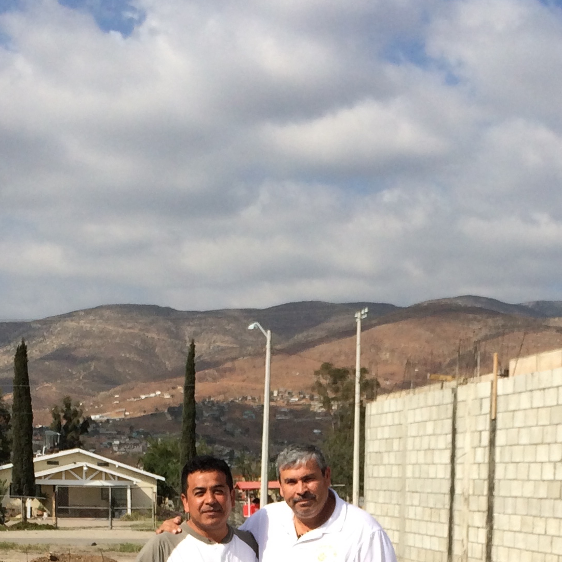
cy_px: 697
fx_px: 1469
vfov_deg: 20.1
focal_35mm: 80
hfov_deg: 21.6
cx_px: 368
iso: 40
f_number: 2.2
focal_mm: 4.12
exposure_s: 1/3731
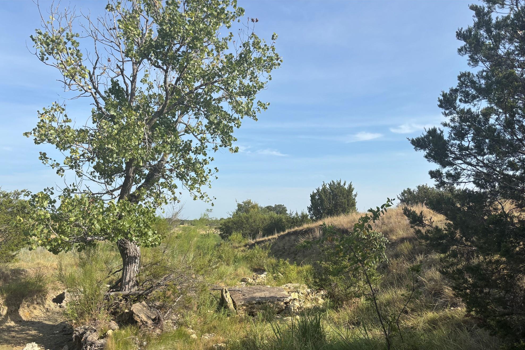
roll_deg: -0.5
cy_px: 203
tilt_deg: +1.3
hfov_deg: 65.5
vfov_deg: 46.2
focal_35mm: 28
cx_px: 255
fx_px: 408
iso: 50
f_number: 1.6
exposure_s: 1/2571
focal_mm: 5.96
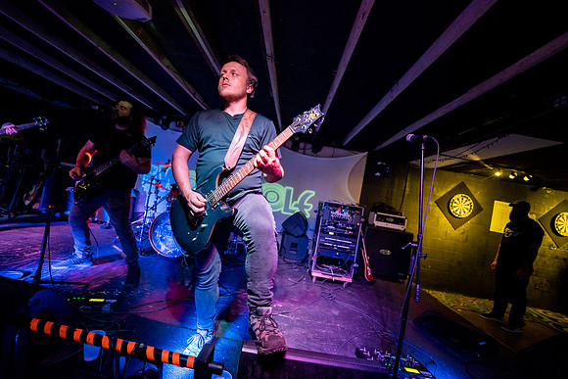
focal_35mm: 14
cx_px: 284
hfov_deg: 104.2
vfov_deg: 81.2
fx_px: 221
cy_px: 190
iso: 3200
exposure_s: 1/200
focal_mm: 14
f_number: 2.8
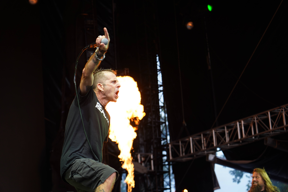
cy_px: 96
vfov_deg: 15.2
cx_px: 144
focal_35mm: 90
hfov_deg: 22.6
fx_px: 720
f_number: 4
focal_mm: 90
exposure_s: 1/100
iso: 320
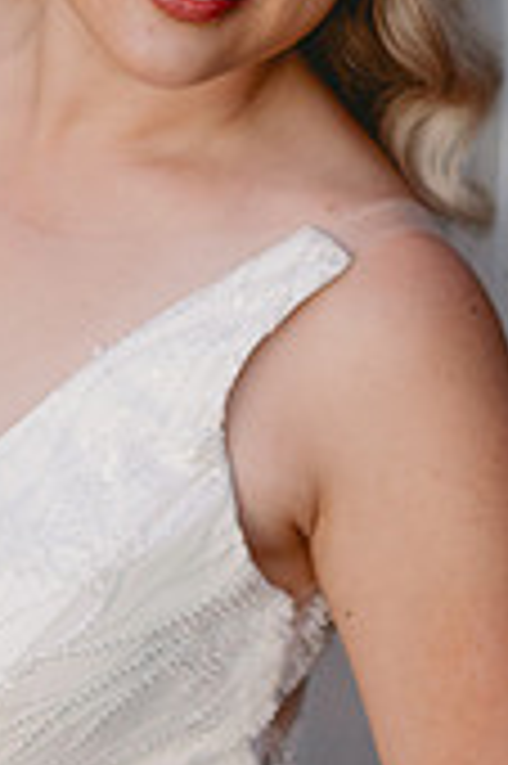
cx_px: 142
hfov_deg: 6.1
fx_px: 4772
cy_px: 324
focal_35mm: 225
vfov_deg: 9.2
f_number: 2
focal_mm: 85
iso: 1000
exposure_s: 1/125
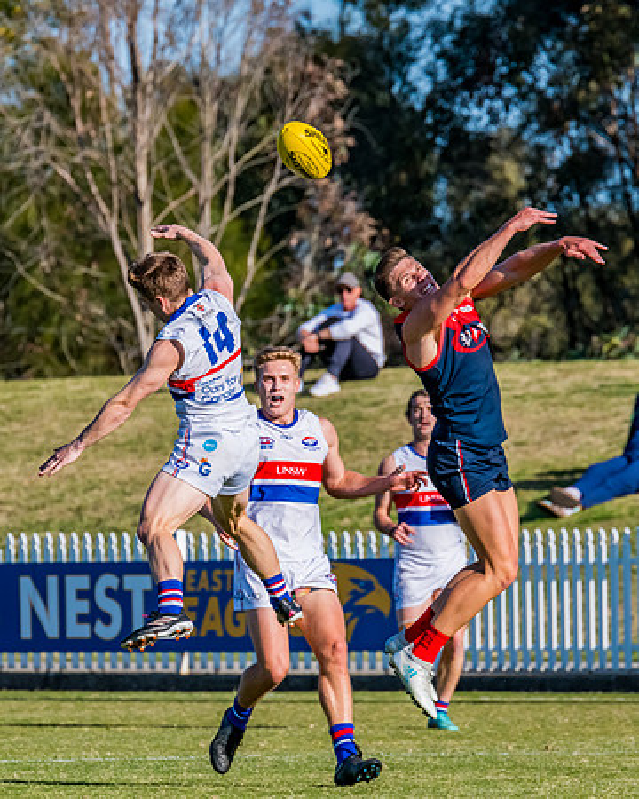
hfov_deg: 2.4
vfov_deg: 3.0
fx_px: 15278
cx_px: 270
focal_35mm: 646
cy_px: 363
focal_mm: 420
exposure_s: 1/1600
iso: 800
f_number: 11
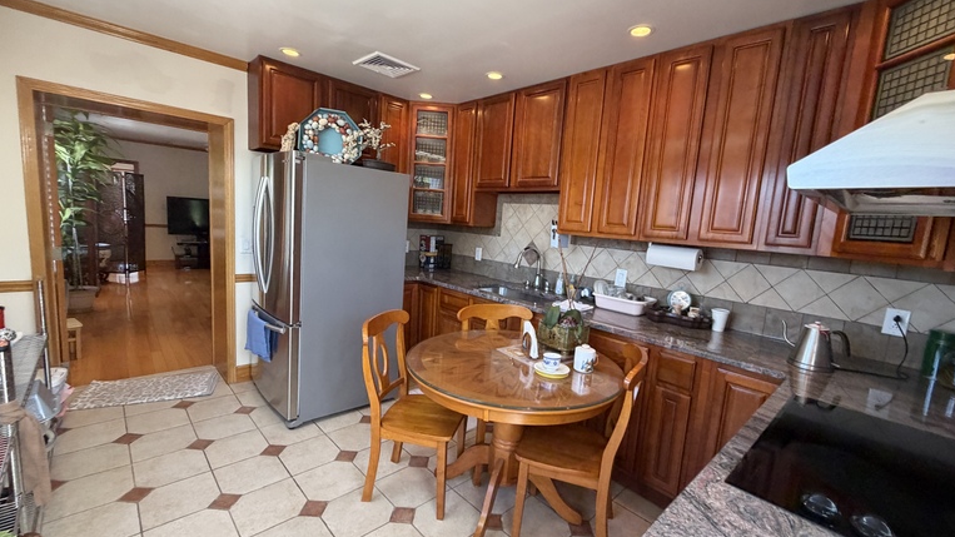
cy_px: 274
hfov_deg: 99.4
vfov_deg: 67.1
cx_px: 491
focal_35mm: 16
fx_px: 405
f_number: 2.2
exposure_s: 1/119
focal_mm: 2.22
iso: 320
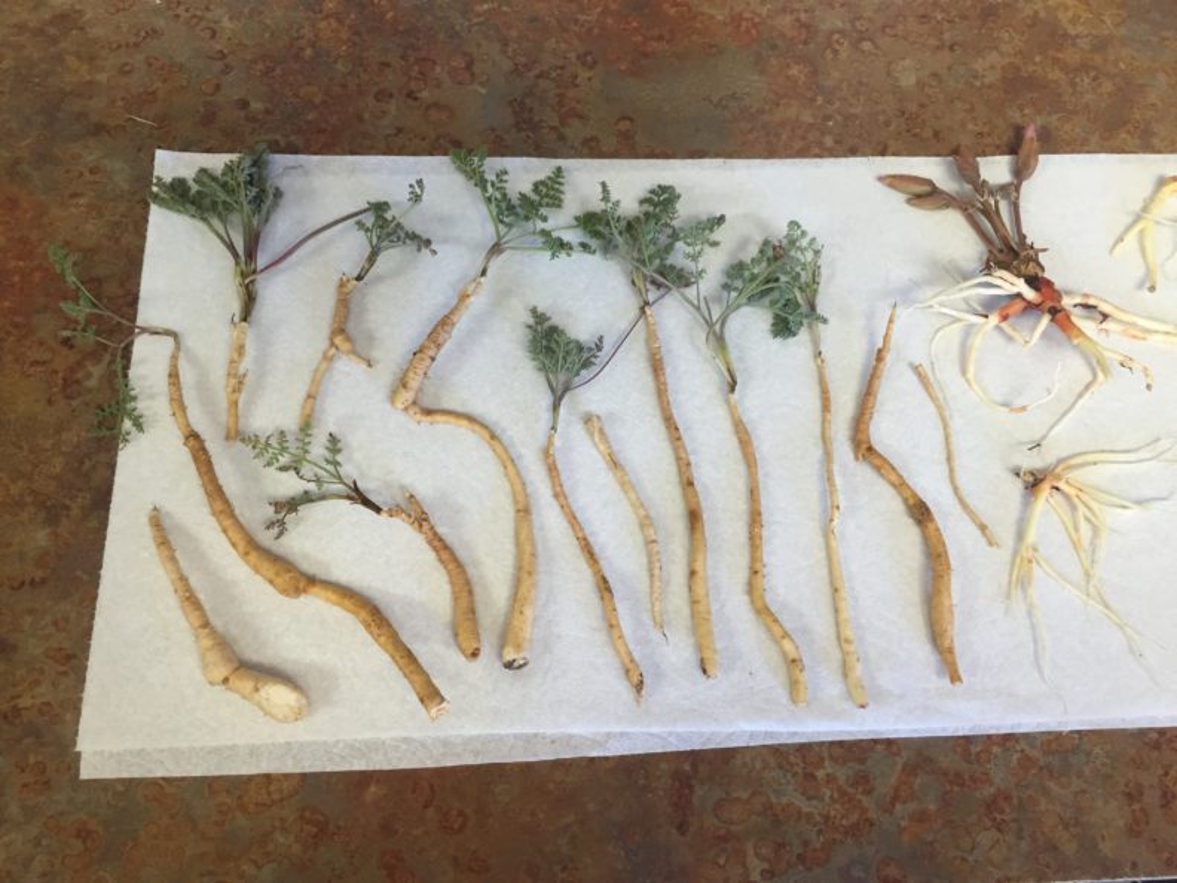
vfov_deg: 48.2
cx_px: 588
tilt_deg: -69.1
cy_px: 442
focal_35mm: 29
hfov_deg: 61.7
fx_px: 986
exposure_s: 1/30
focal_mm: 4.15
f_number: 2.2
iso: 50
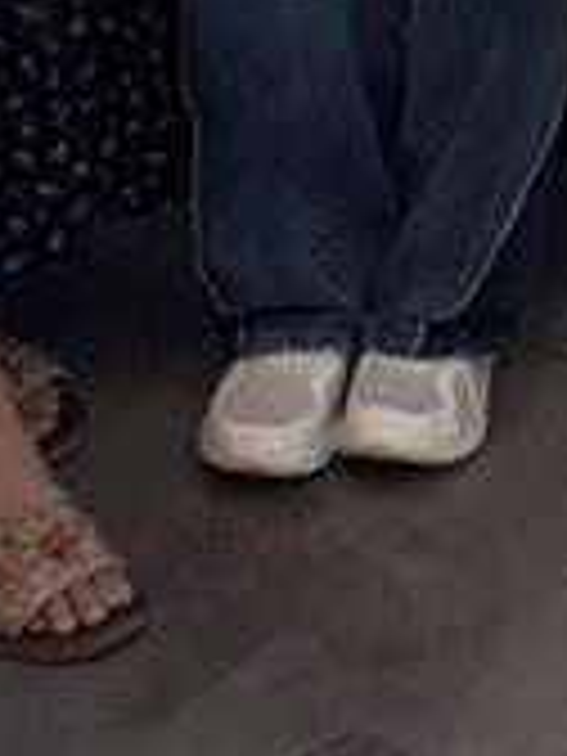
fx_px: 3189
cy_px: -1318
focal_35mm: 146
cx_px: 886
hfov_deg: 9.8
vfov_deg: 10.6
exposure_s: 1/60
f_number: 1.78
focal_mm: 6.76
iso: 250
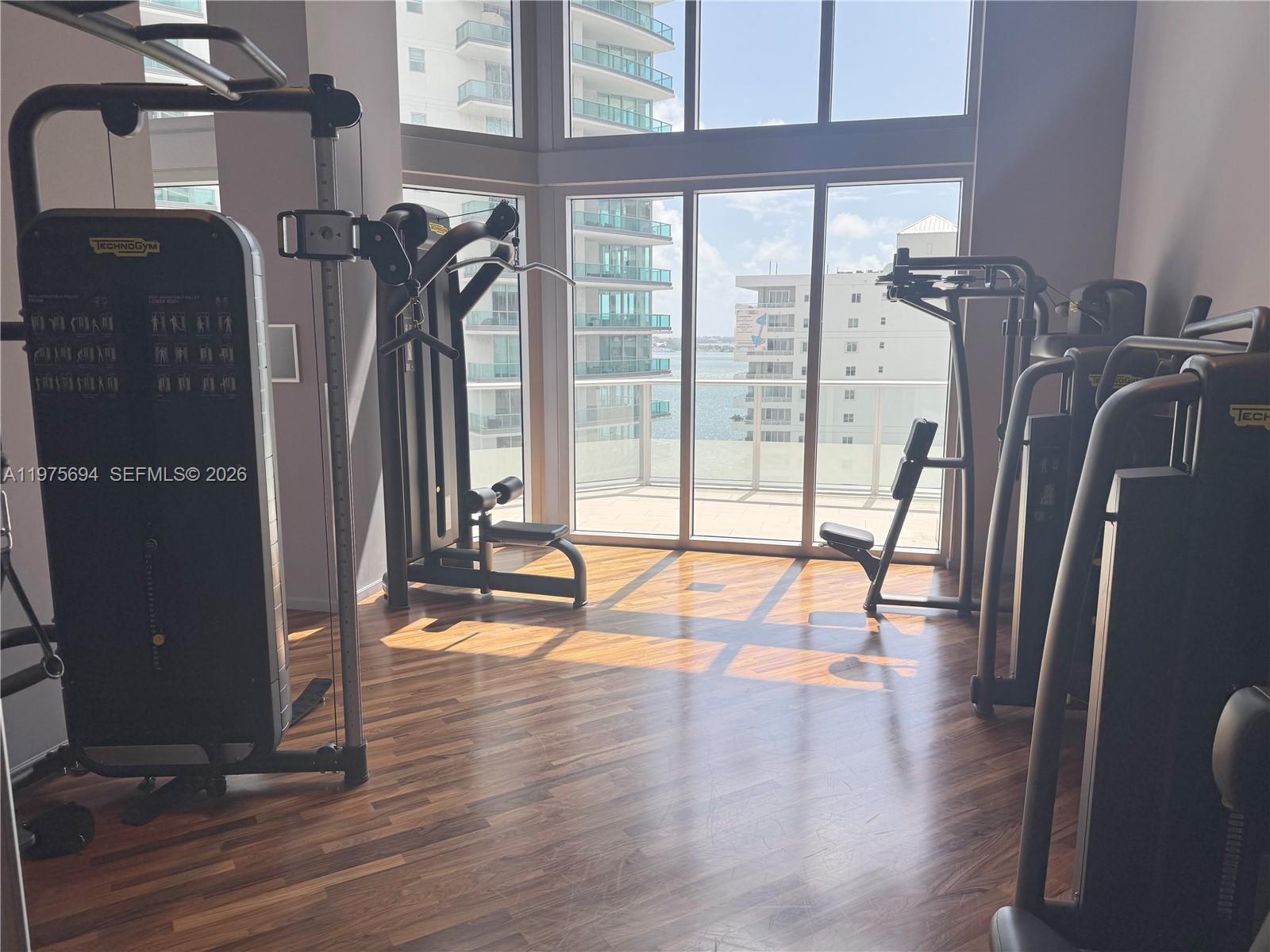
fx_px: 881
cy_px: 476
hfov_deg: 71.6
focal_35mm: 24
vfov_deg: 56.8
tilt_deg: -10.4
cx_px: 635
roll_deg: +0.1
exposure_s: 1/1076
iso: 80
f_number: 1.78
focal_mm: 6.76
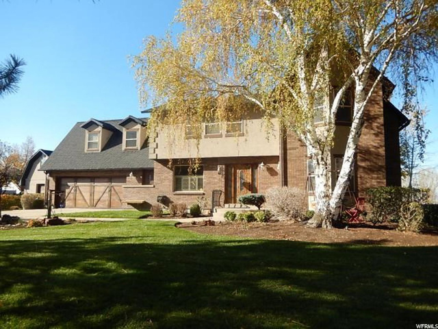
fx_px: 316
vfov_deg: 54.9
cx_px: 219
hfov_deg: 69.4
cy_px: 164
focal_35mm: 25
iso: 125
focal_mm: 4.5
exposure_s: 1/640
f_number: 3.4
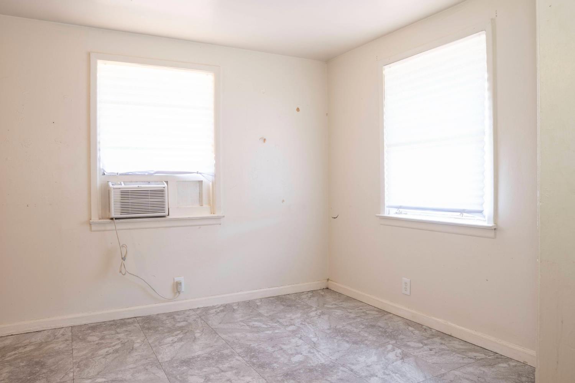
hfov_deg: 73.7
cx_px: 288
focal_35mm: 24
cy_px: 192
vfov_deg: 53.1
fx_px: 383
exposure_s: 1.3
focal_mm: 16
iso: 100
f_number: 14
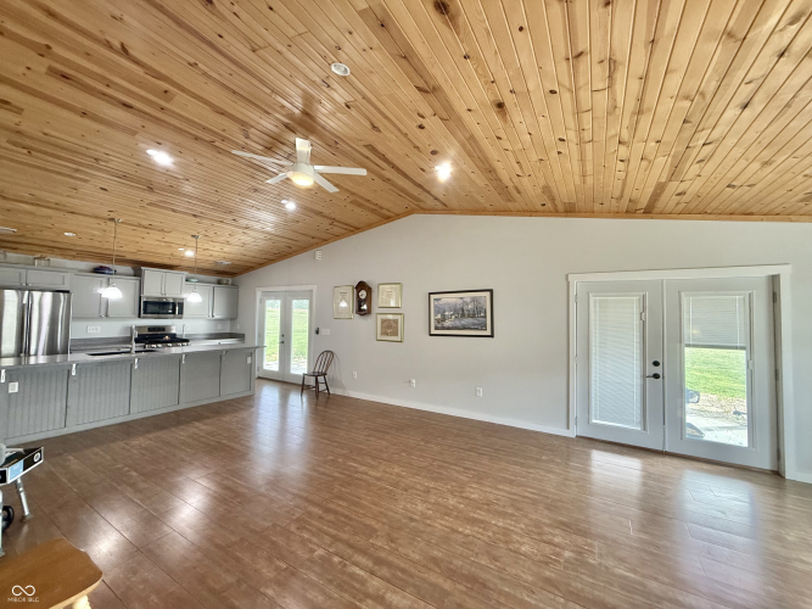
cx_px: 406
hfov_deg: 102.1
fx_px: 328
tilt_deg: +2.4
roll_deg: -1.2
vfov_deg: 85.7
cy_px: 304
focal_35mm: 14
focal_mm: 2.22
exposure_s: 1/120
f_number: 2.2
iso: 320
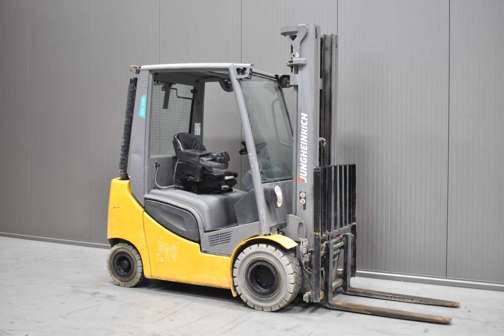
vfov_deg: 33.0
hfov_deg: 47.9
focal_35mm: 40
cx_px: 252
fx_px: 567
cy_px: 168
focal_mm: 27
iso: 1600
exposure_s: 1/50
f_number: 4
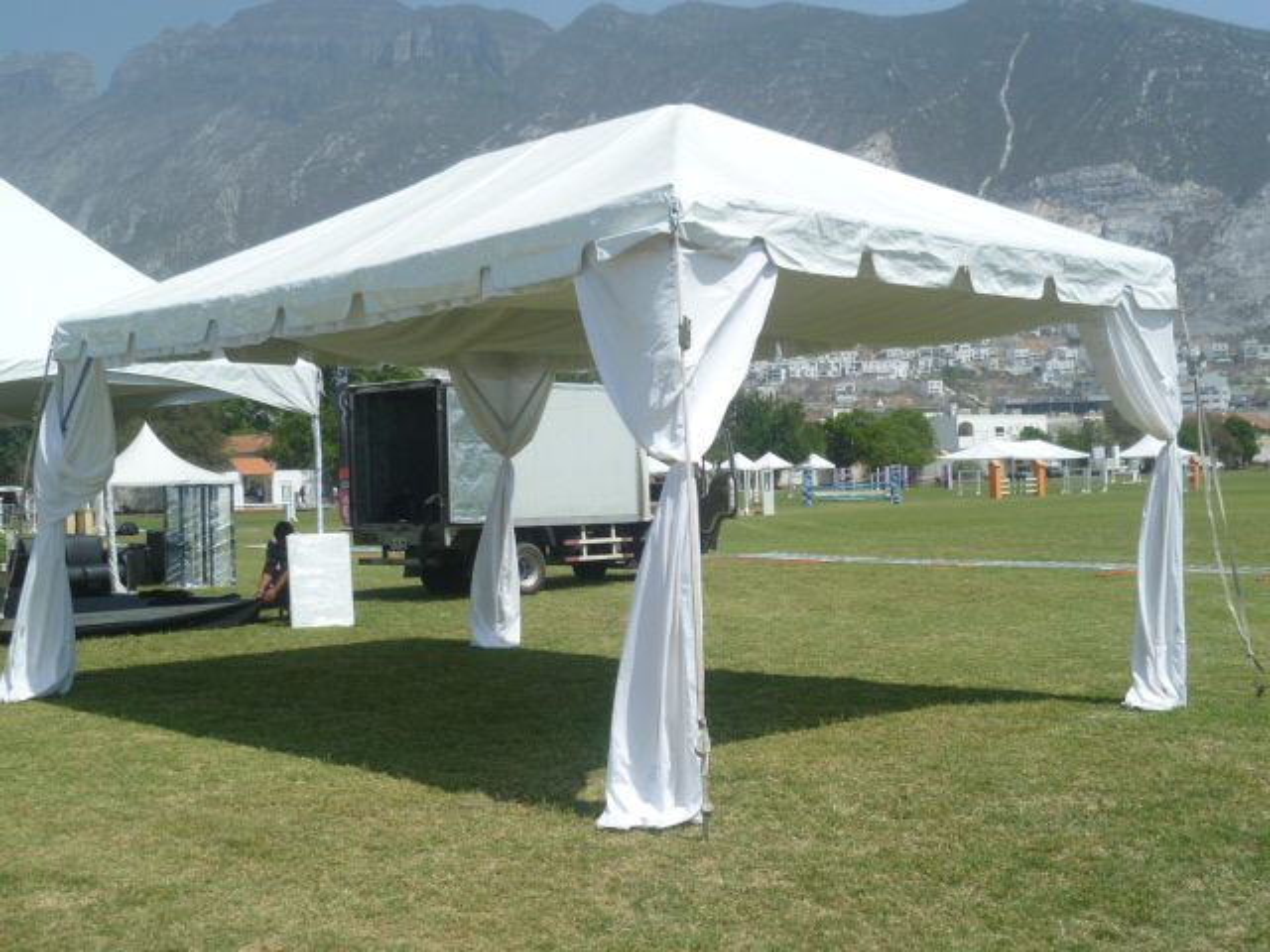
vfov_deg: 32.2
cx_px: 635
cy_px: 476
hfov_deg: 42.1
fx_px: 1651
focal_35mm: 45
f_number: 3.4
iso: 80
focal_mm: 8
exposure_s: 1/1000
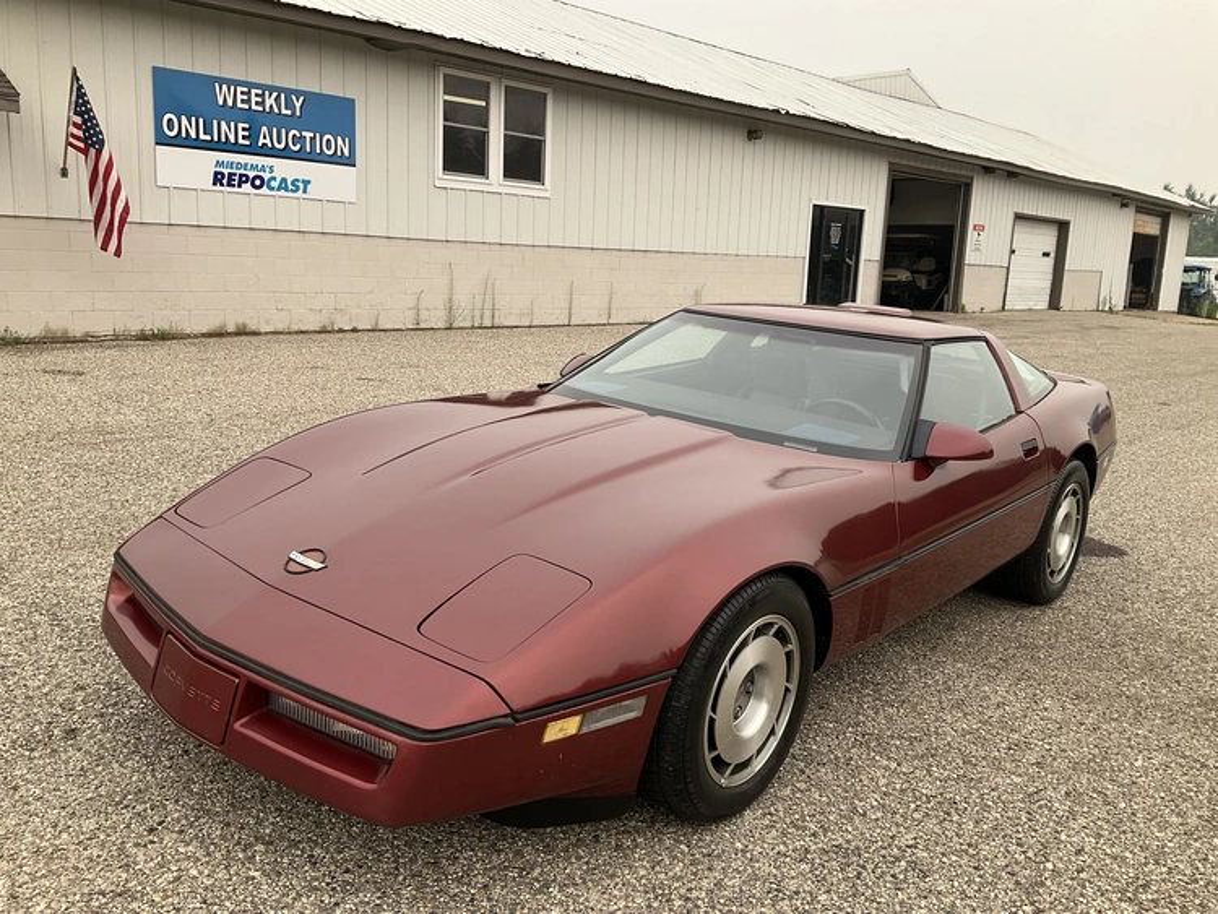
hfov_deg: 61.6
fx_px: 1021
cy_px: 457
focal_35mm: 29
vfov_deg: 48.3
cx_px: 609
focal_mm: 3
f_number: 1.8
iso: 25
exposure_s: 1/529
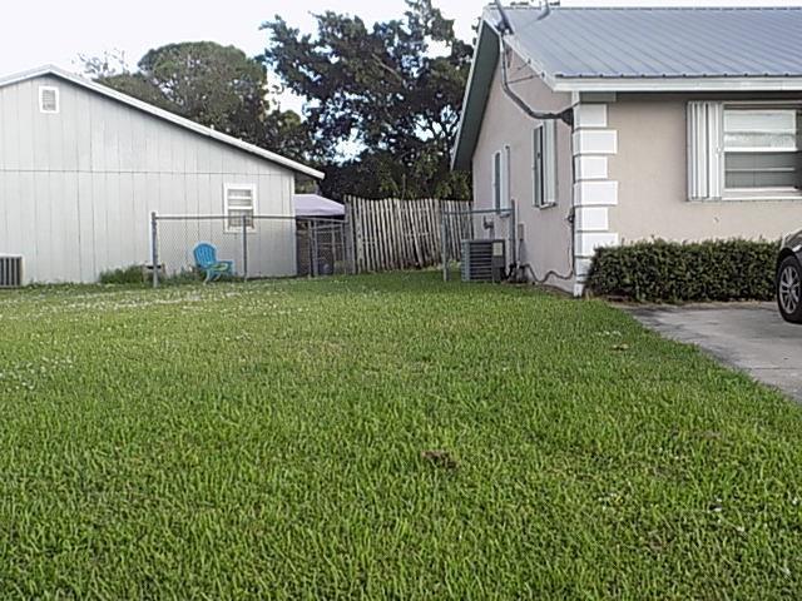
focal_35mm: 46
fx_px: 1066
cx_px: 401
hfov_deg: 41.2
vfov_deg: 31.5
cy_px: 300
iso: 80
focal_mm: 8.1
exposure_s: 1/160
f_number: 3.7
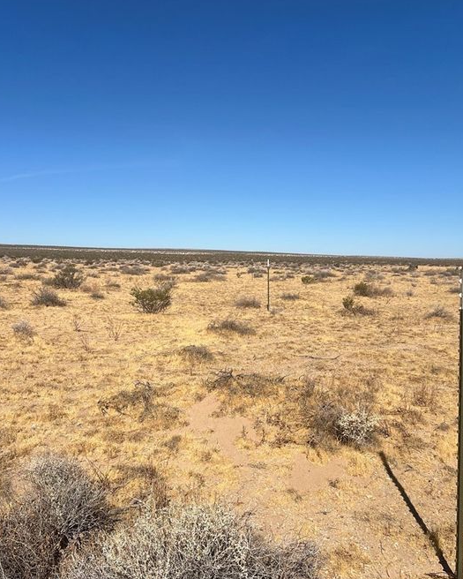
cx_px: 228
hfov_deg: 44.6
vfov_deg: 54.2
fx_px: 565
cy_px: 301
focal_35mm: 33
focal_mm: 5.7
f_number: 1.5
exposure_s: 1/7463
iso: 50
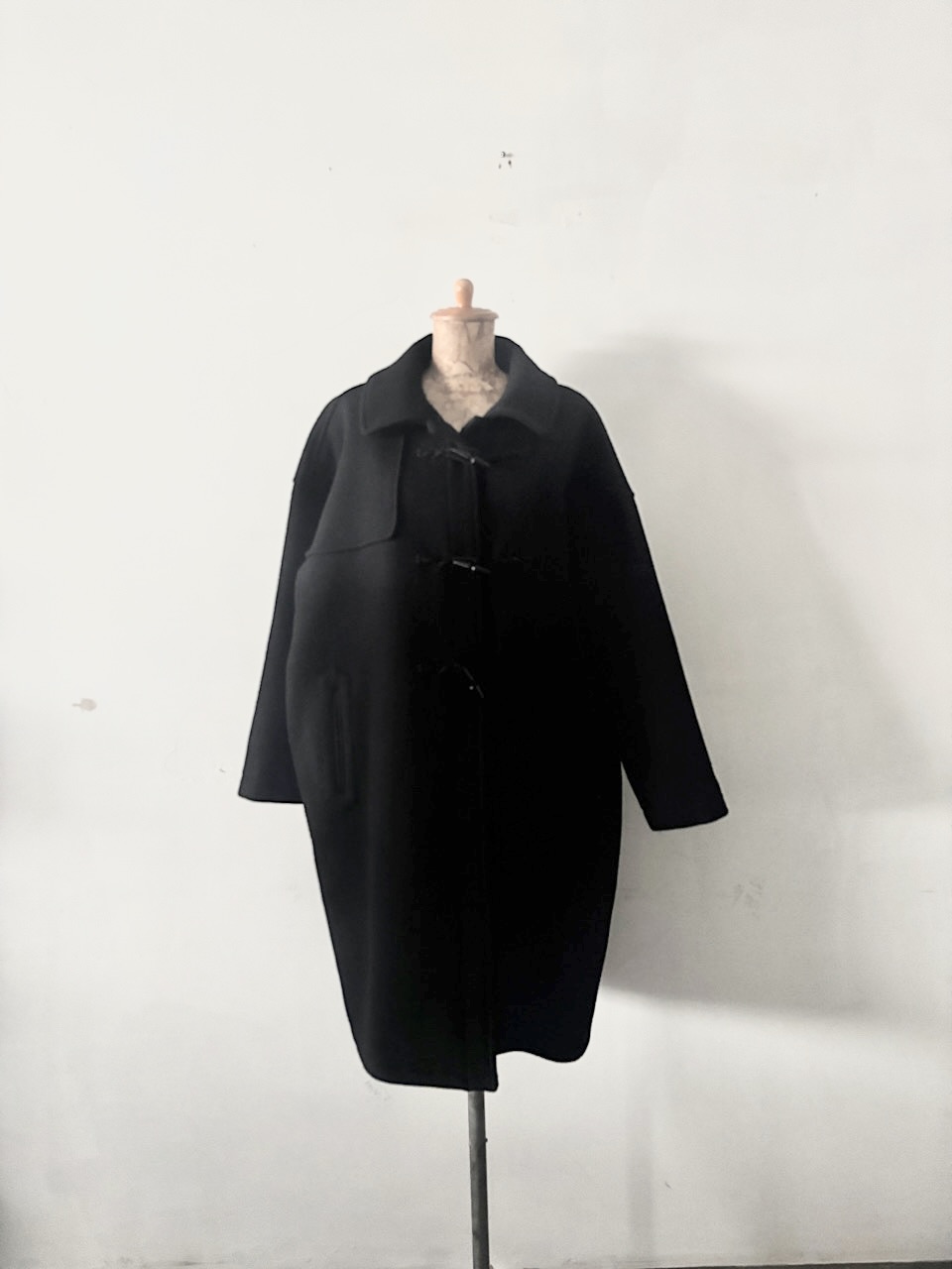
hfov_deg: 53.1
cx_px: 476
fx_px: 953
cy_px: 634
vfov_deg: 67.3
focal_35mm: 26
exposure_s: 1/60
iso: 320
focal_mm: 5.96
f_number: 1.6
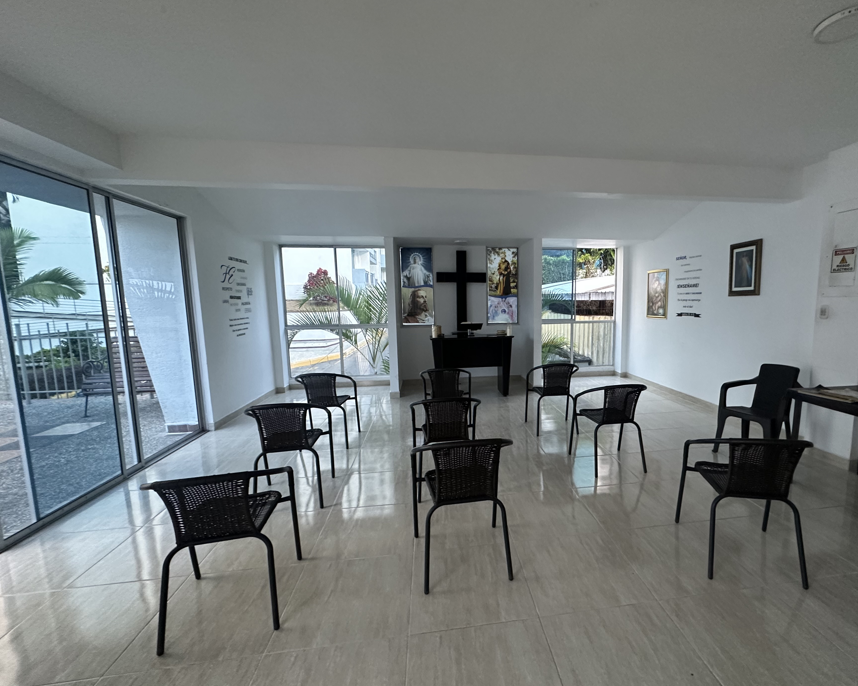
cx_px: 494
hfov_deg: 92.4
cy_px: 351
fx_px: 406
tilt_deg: -7.6
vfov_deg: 80.4
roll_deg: +0.3
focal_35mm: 16
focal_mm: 2.22
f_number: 2.2
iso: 400
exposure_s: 1/60
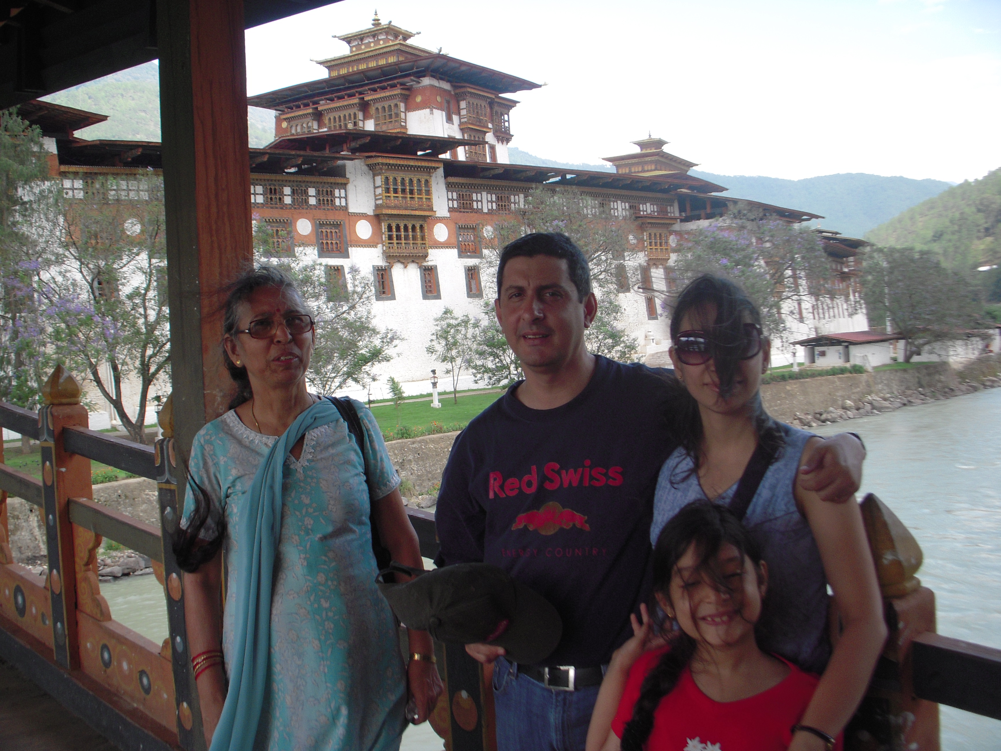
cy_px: 376
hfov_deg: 49.0
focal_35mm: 38
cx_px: 500
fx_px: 1099
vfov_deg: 37.7
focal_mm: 6.3
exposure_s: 1/200
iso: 100
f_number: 3.3
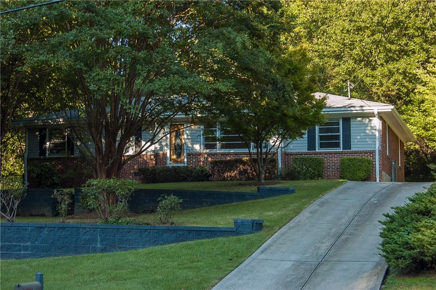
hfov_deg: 31.9
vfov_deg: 21.5
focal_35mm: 63
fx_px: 762
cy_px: 145
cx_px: 218
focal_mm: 42
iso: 200
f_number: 8
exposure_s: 1/45
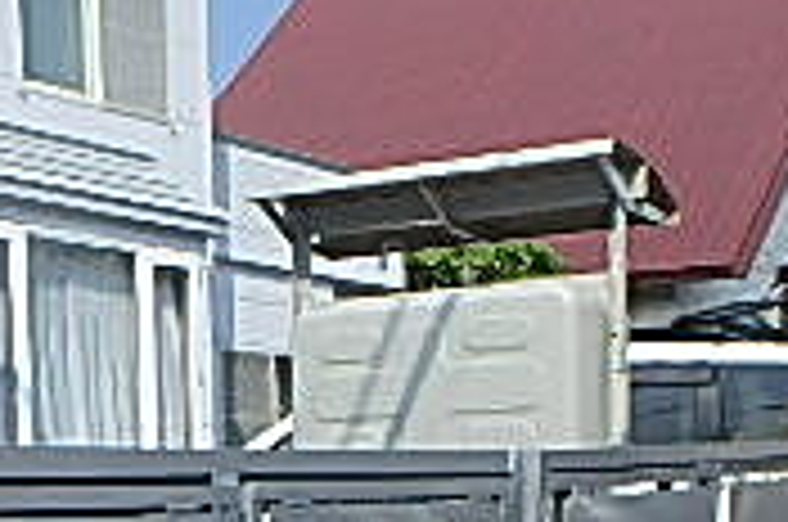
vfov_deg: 16.0
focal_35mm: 80
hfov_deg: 25.4
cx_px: 311
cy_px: 711
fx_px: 1748
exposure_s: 1/640
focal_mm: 3.7
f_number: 6
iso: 125
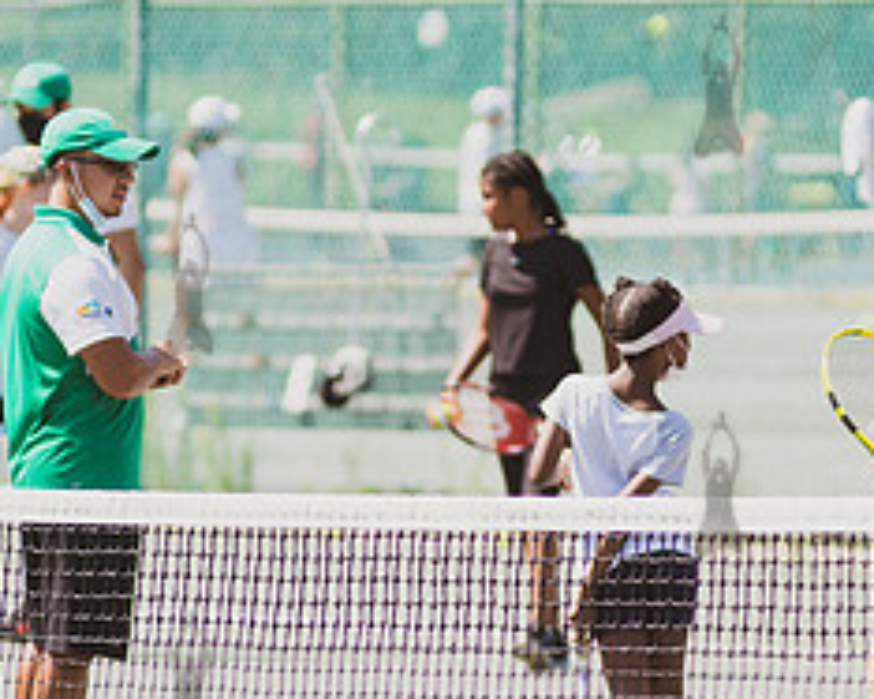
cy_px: 398
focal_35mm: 595
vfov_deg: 2.6
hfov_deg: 3.3
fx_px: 15384
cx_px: 481
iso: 125
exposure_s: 1/800
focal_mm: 200
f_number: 4.5
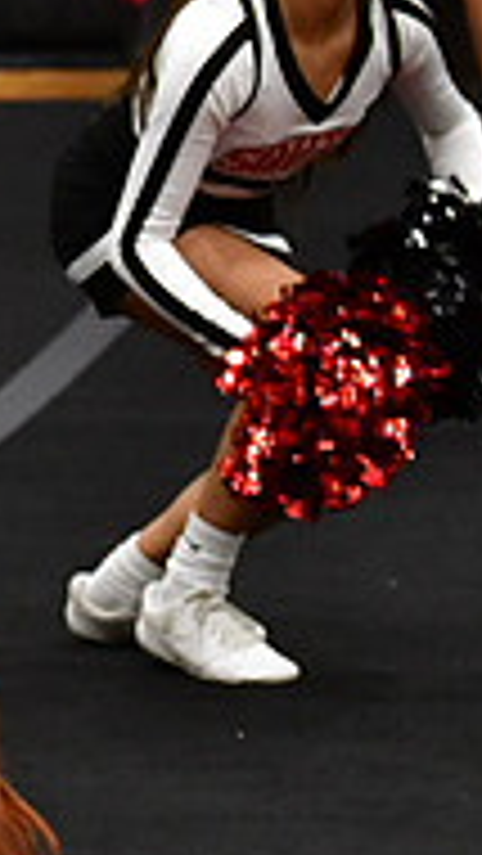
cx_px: -784
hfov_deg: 2.2
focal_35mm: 538
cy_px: 241
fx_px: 12213
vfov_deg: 4.0
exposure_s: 1/400
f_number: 4
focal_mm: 112
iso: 4000
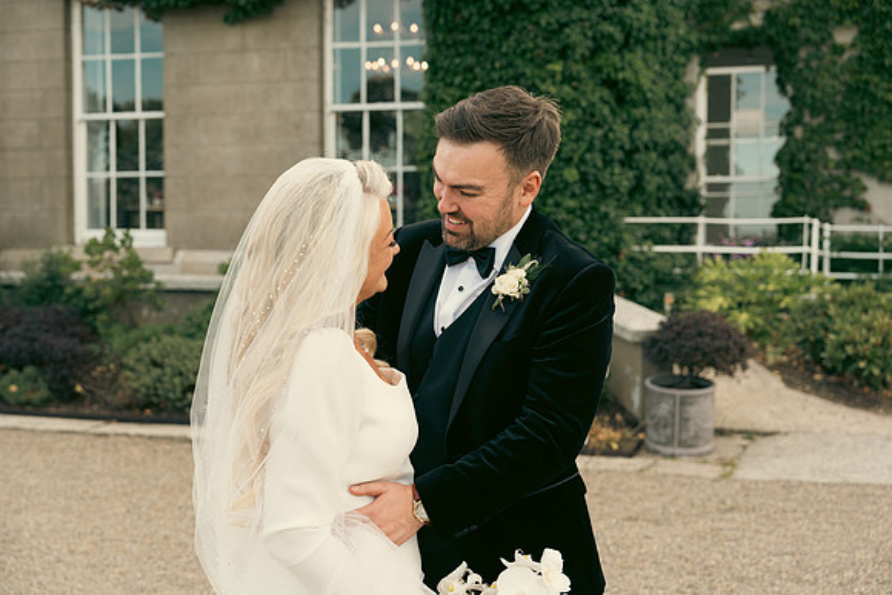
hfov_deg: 41.1
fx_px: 1190
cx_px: 446
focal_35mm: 48
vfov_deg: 28.1
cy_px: 298
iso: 125
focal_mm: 48
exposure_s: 1/400
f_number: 3.5
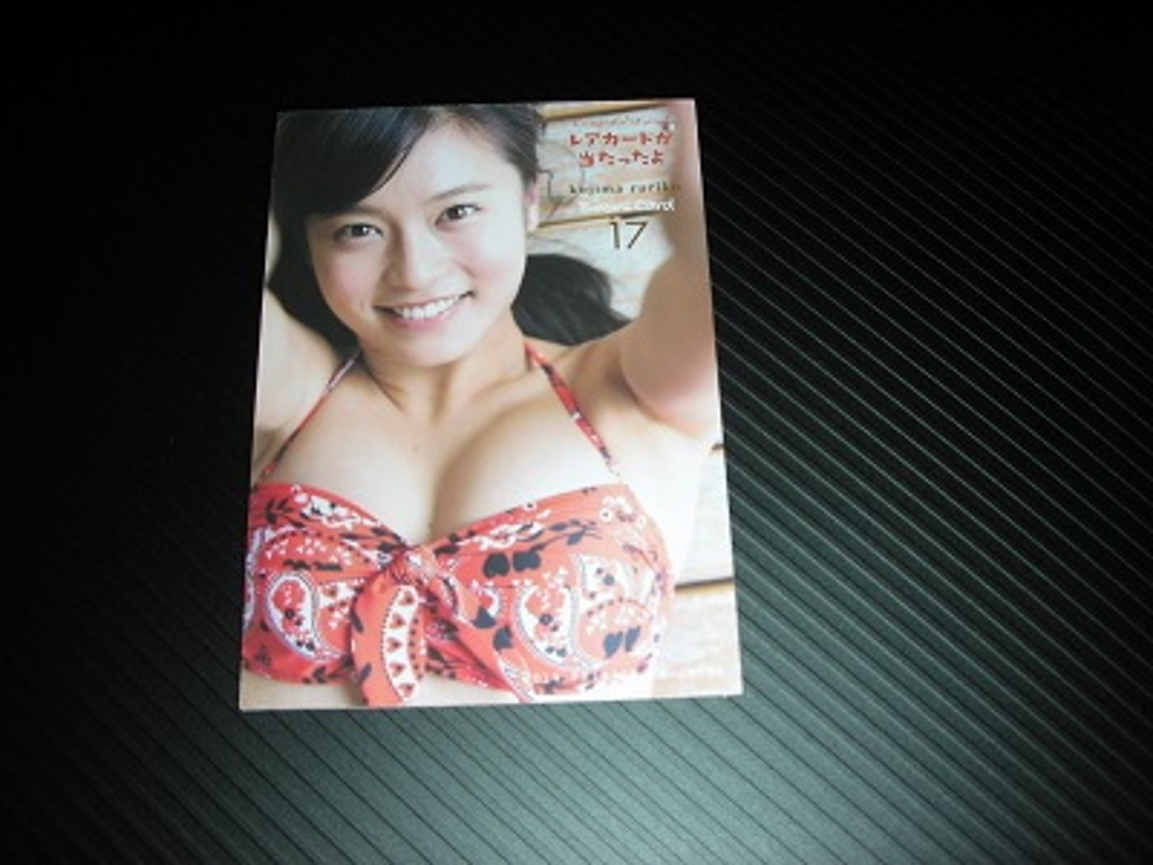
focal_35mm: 35
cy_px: 432
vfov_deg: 40.7
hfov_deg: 52.6
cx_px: 576
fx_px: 1166
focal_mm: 5.8
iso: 50
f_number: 3
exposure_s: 1/60.1
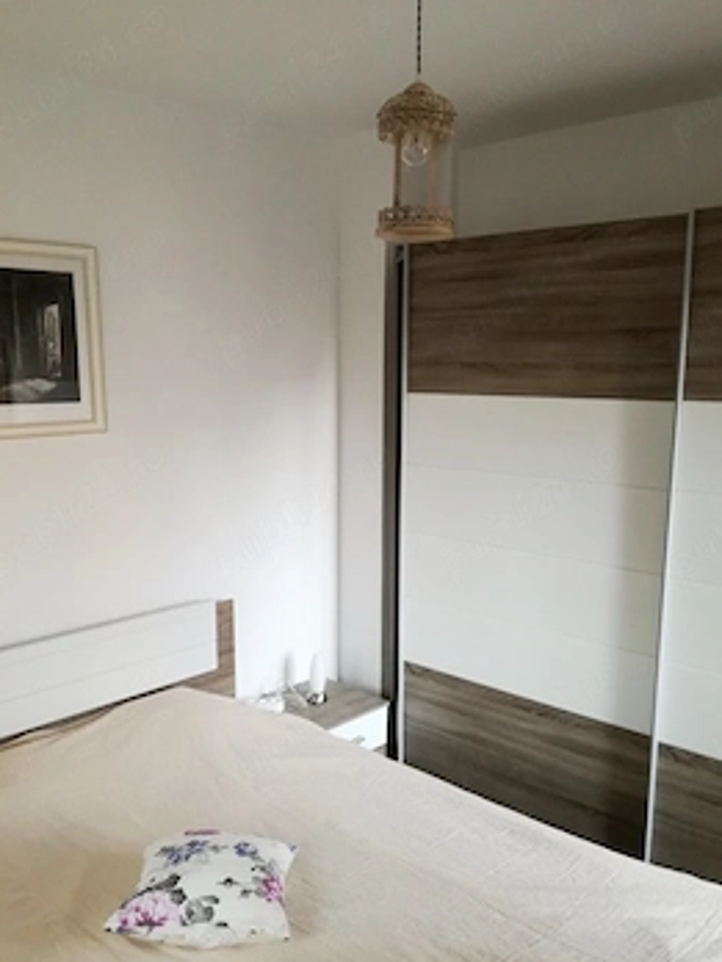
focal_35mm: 31
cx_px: 335
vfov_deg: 58.2
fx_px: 862
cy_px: 536
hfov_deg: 45.4
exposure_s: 1/33.3
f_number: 2
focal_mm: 3.79
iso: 100
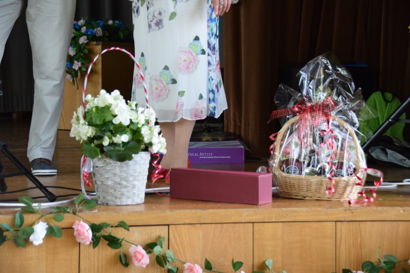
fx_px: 1281
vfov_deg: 12.2
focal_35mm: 112
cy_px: 136
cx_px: 205
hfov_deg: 18.2
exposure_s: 1/125
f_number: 5.3
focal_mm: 75
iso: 1600
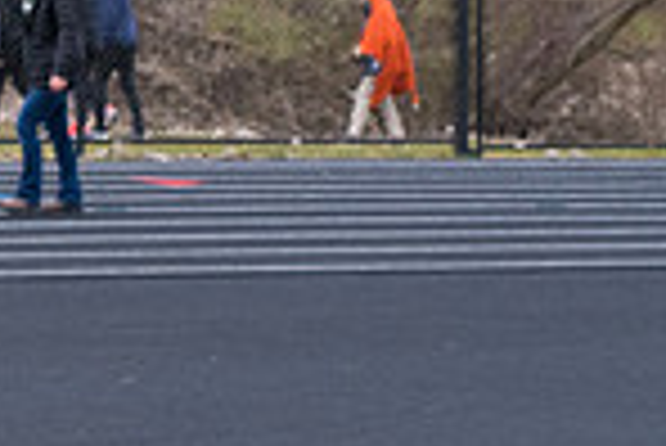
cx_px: -423
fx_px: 5092
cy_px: 291
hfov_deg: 7.3
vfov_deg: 5.0
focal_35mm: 275
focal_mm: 70
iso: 2000
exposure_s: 1/1600
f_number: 5
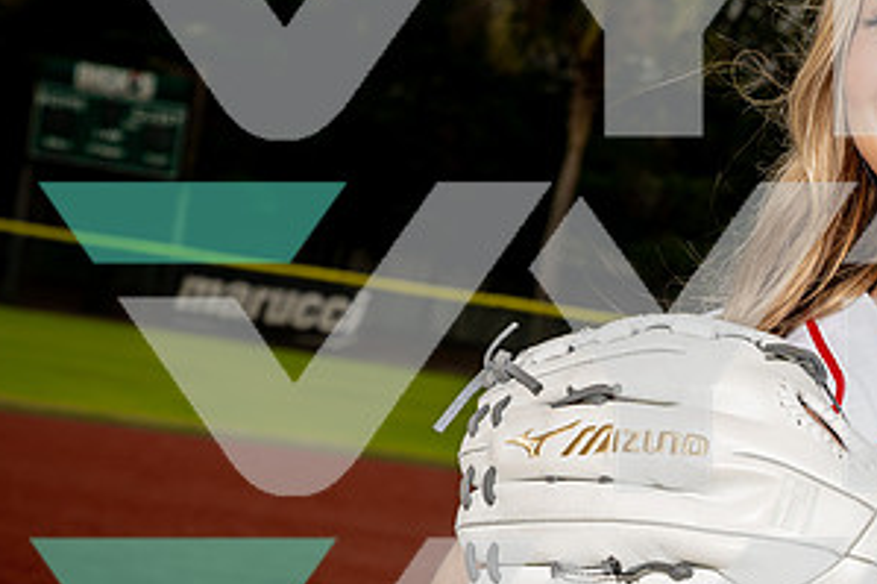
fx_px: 3165
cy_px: 339
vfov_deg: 10.5
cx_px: 786
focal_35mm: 130
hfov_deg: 15.6
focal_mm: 67
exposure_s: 1/250
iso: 100
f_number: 8
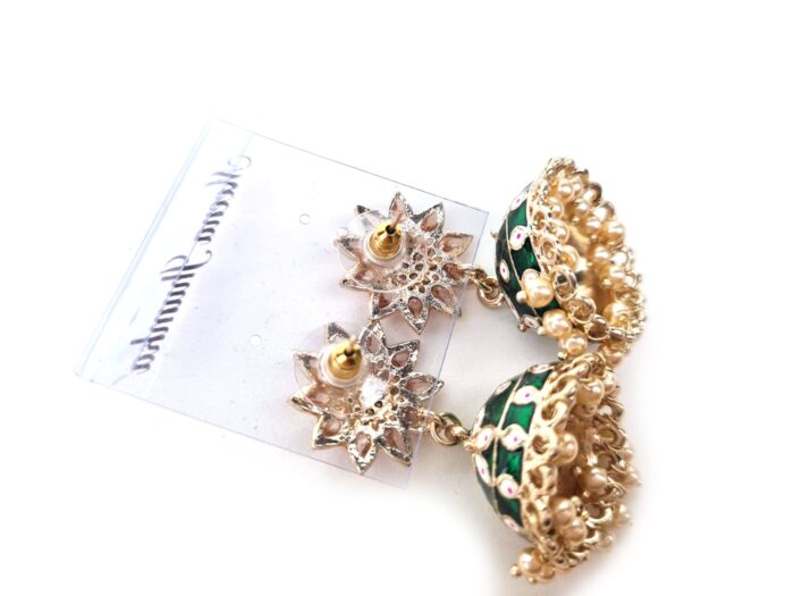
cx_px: 397
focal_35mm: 26
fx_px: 596
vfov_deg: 53.1
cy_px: 298
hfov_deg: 67.3
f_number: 1.8
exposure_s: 1/228
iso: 50
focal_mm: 5.4
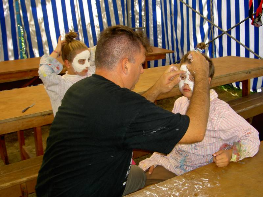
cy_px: 98
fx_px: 334
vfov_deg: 32.9
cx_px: 132
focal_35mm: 44
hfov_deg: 42.9
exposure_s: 1/60
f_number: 2.9
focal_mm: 9
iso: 100
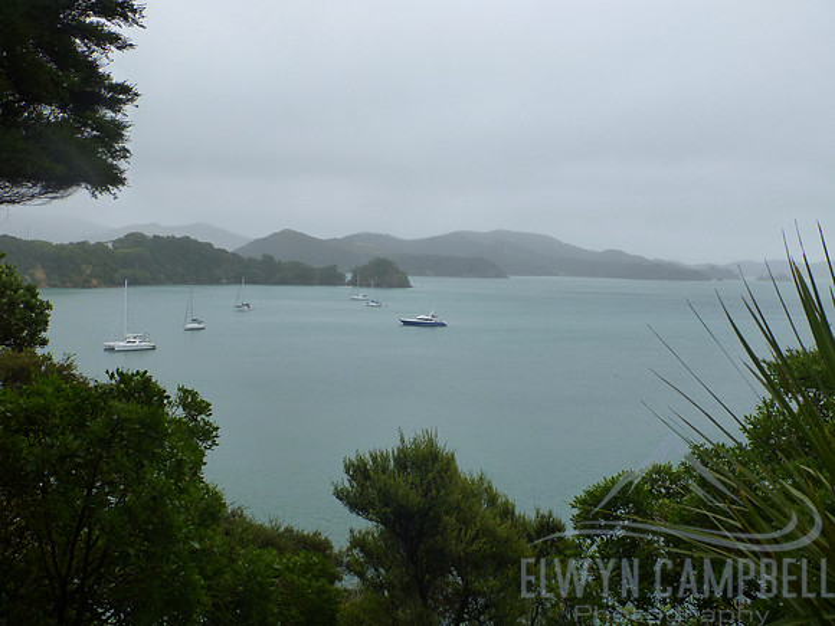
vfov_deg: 39.7
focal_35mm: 36
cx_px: 418
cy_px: 313
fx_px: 868
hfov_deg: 51.4
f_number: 3.9
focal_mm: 6.4
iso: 160
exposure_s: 1/400
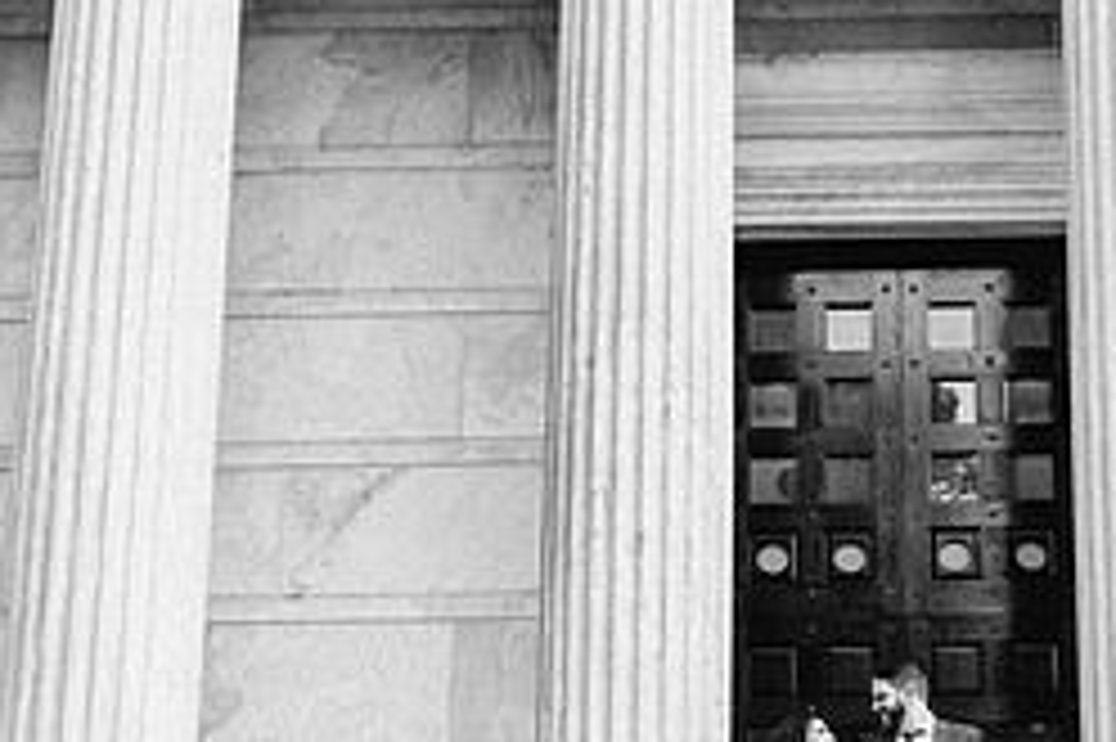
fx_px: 1828
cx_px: 863
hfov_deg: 33.2
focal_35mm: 59
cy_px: 752
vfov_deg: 22.1
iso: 800
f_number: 3.5
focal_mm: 24
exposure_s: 1/500
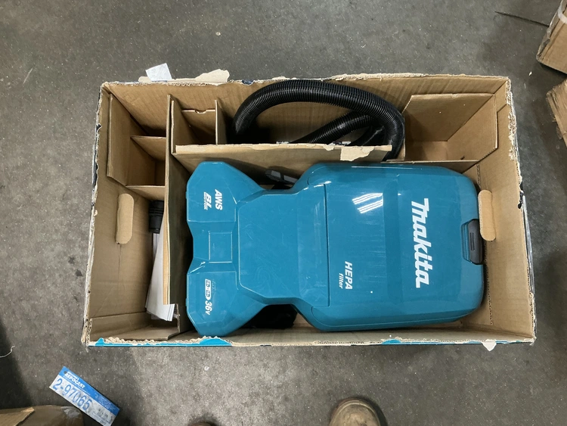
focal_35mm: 28
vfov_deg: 49.8
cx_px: 284
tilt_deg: -79.5
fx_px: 459
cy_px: 213
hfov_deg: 63.4
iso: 250
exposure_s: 1/60
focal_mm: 3
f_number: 1.8
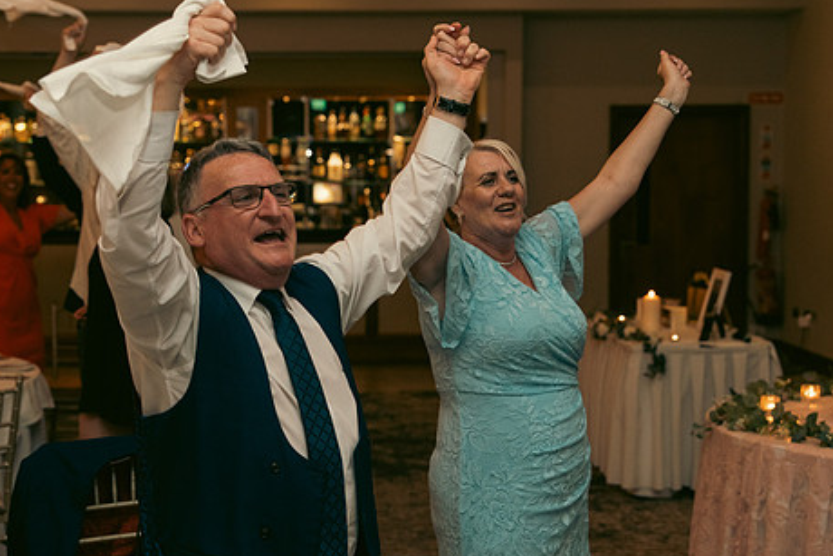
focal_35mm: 63
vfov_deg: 21.6
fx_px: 1458
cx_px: 353
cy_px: 294
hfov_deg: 31.8
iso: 2500
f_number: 3.5
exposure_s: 1/160
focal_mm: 50
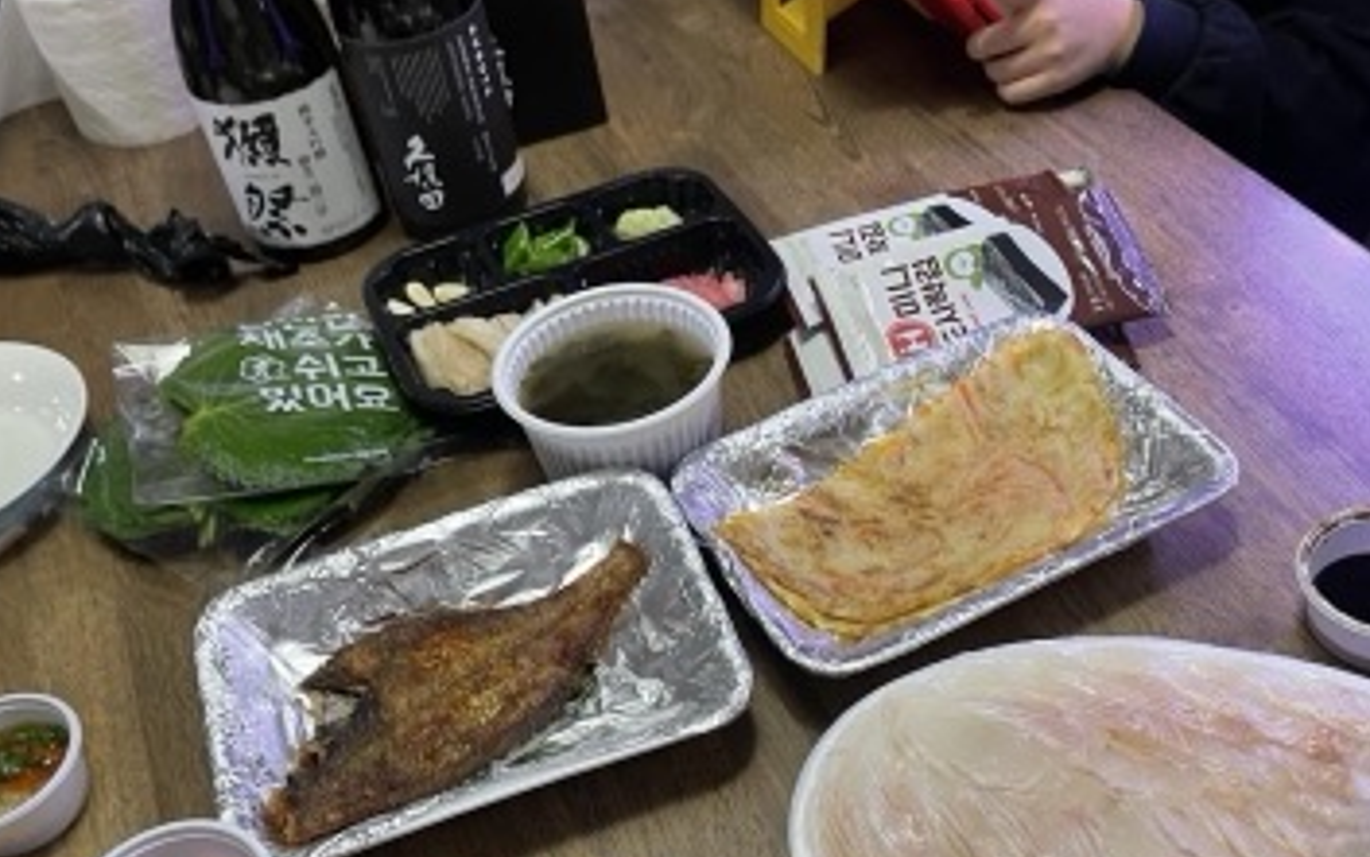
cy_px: 601
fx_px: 1345
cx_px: 687
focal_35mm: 36
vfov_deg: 34.9
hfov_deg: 54.0
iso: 160
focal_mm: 5.1
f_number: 1.6
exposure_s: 1/60
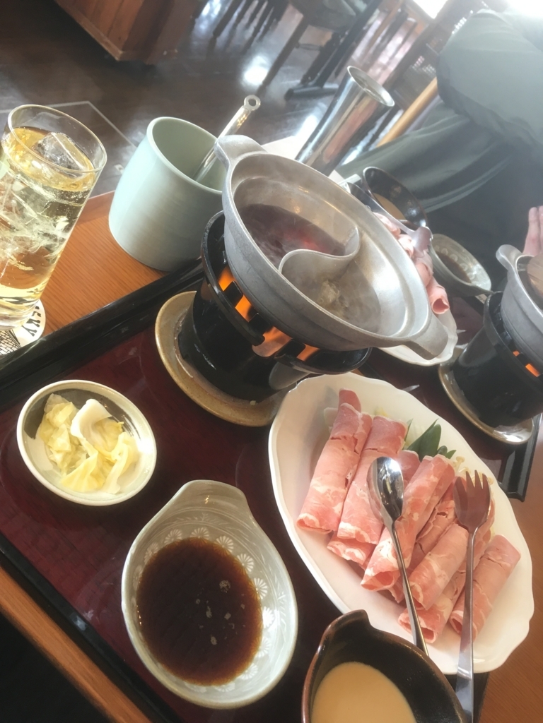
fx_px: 607
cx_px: 272
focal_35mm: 29
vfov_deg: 61.7
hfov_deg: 48.2
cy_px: 362
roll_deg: -42.6
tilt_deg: -36.1
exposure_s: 1/30
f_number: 2.2
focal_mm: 4.15
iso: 64
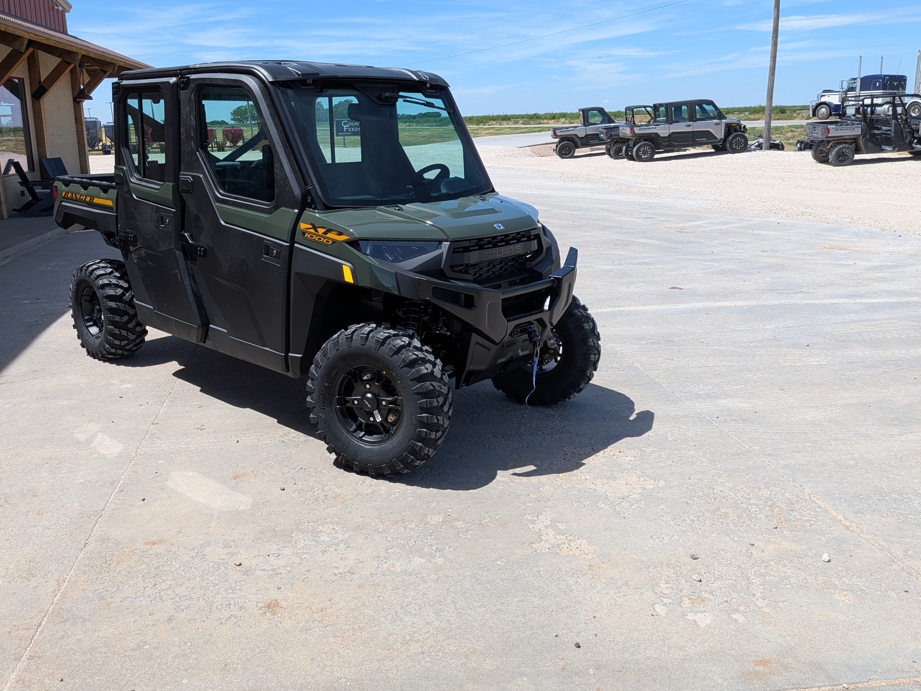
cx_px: 399
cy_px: 291
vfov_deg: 48.1
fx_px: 772
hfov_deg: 61.4
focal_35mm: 29
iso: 33
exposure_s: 1/1495
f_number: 1.7
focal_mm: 4.53
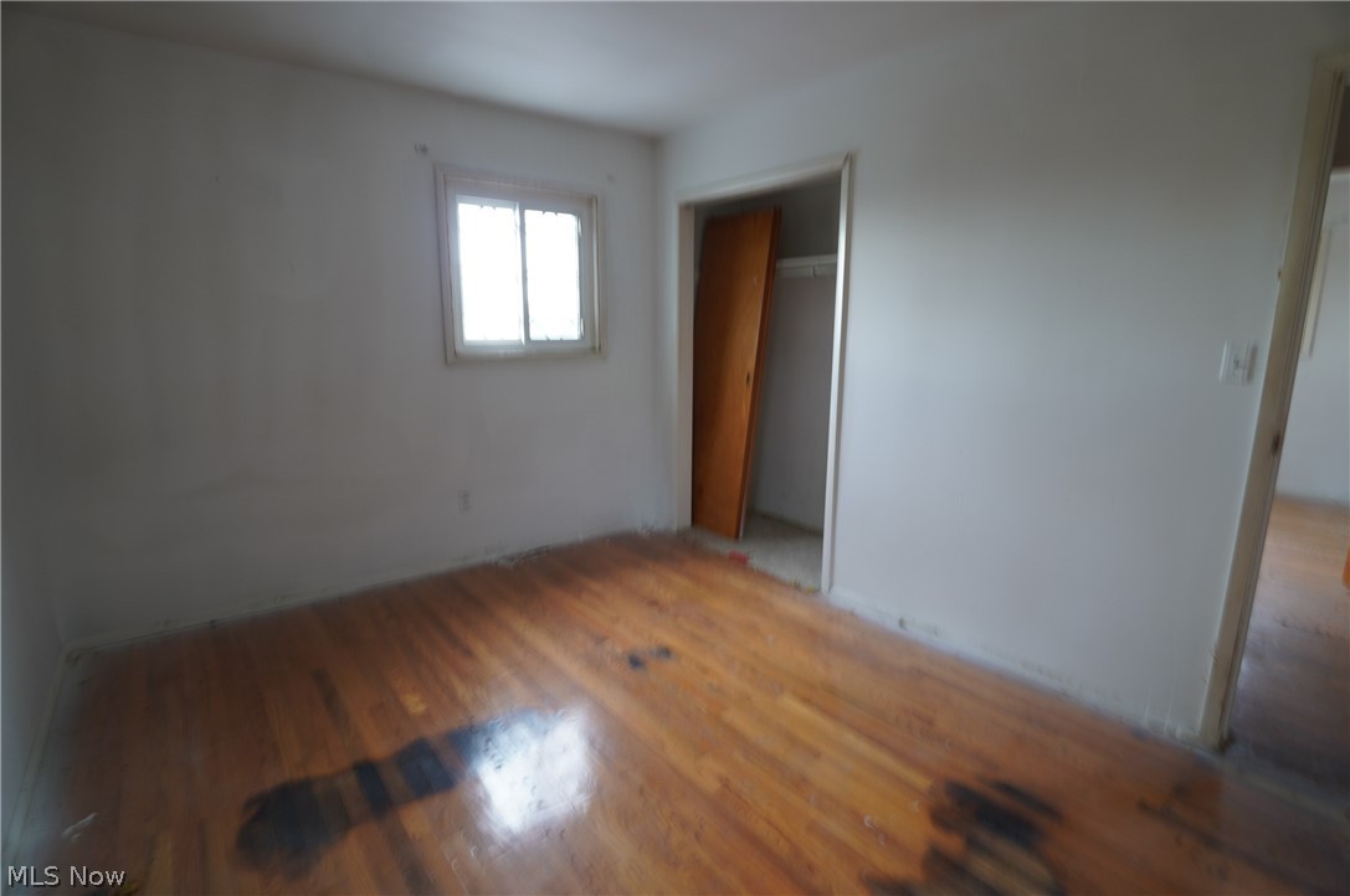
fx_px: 618
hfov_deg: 95.0
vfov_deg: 71.9
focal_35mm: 16
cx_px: 675
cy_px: 448
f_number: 2.8
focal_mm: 11
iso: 100
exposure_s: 1/8
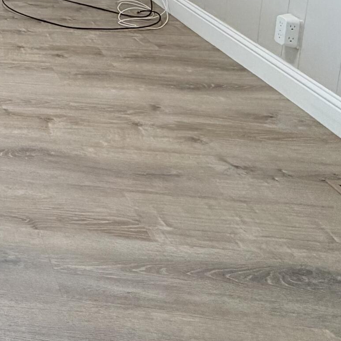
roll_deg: +0.4
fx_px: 535
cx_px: -175
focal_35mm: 48
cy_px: -96
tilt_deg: -10.1
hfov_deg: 25.9
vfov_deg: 29.1
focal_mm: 2.22
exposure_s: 1/120
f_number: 2.2
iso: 125
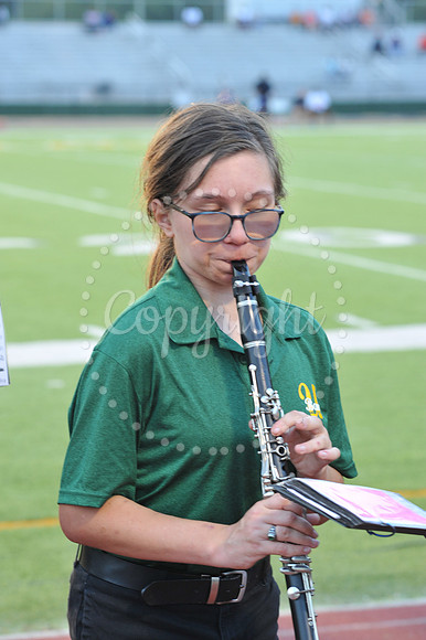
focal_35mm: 112
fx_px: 1990
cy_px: 320
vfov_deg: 18.3
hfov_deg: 12.2
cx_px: 213
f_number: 7.1
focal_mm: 112
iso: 1000
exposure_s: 1/80
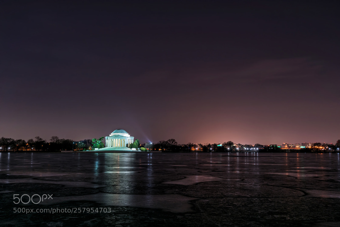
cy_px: 114
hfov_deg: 54.4
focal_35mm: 35
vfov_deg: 37.9
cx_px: 170
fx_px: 331
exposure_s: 30
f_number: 13
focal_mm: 35
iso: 100
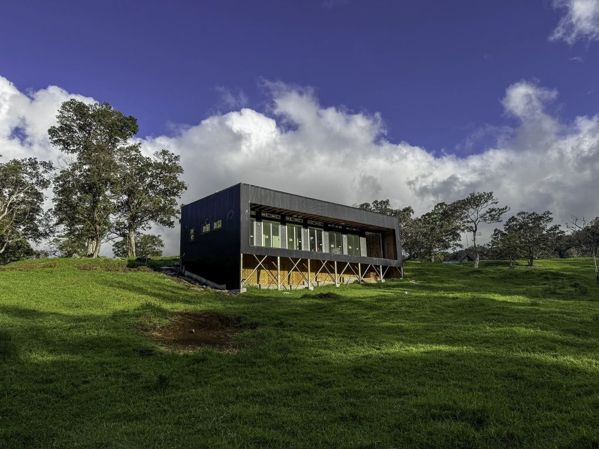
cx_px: 300
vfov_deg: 56.8
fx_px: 415
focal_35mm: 24
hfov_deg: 71.6
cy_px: 224
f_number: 1.8
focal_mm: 6.76
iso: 80
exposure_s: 1/5000
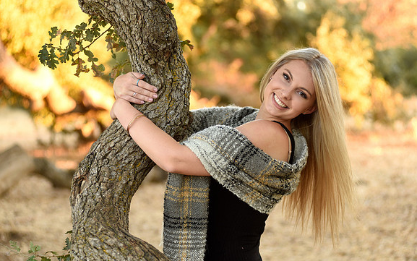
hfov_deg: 25.2
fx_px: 932
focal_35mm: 82
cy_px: 124
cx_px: 208
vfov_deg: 15.9
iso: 500
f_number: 2.8
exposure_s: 1/160
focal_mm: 80
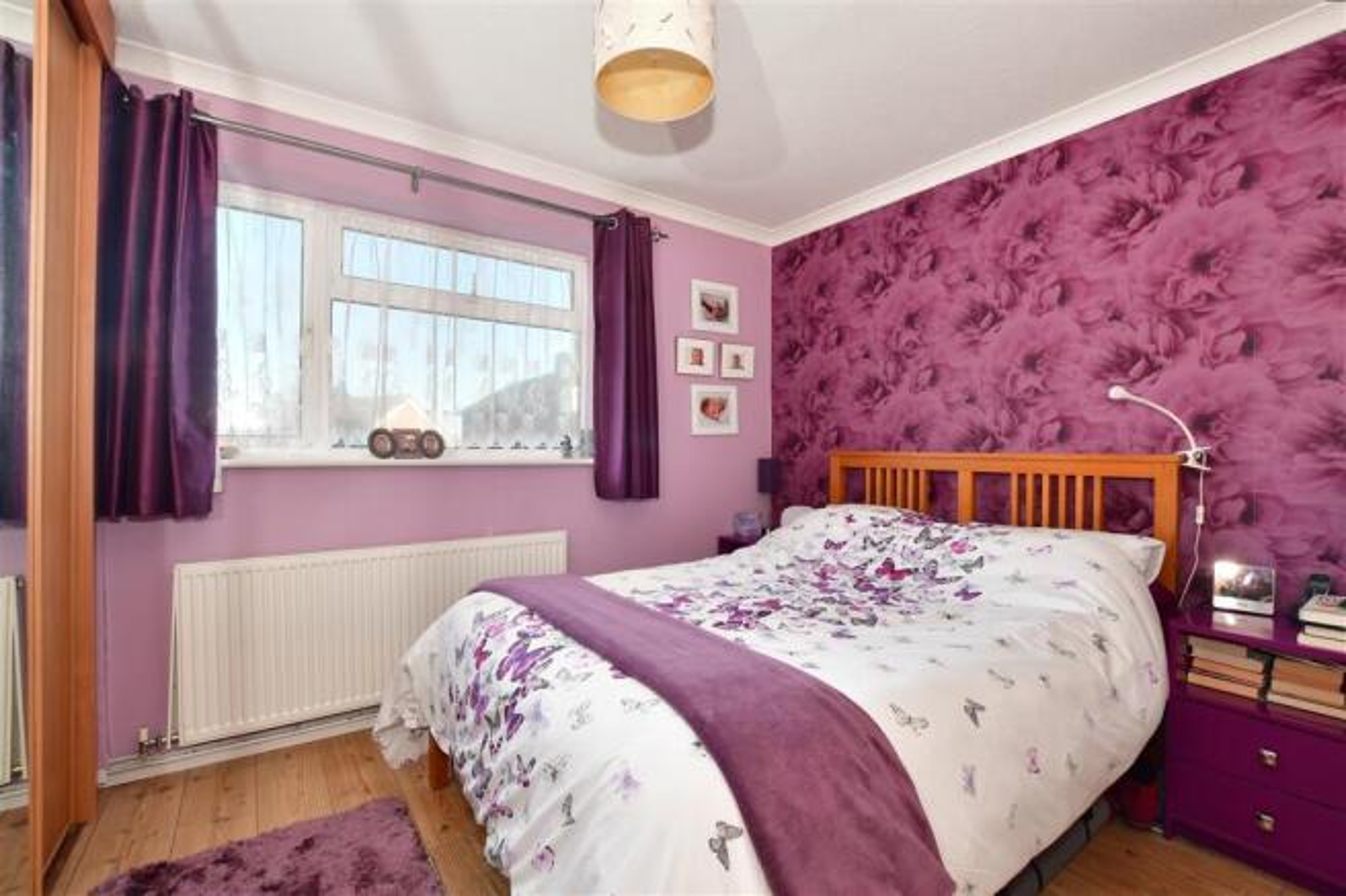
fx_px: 561
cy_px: 448
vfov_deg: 77.3
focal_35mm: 15
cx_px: 673
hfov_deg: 100.4
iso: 400
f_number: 8
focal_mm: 10
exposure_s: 1/2.5
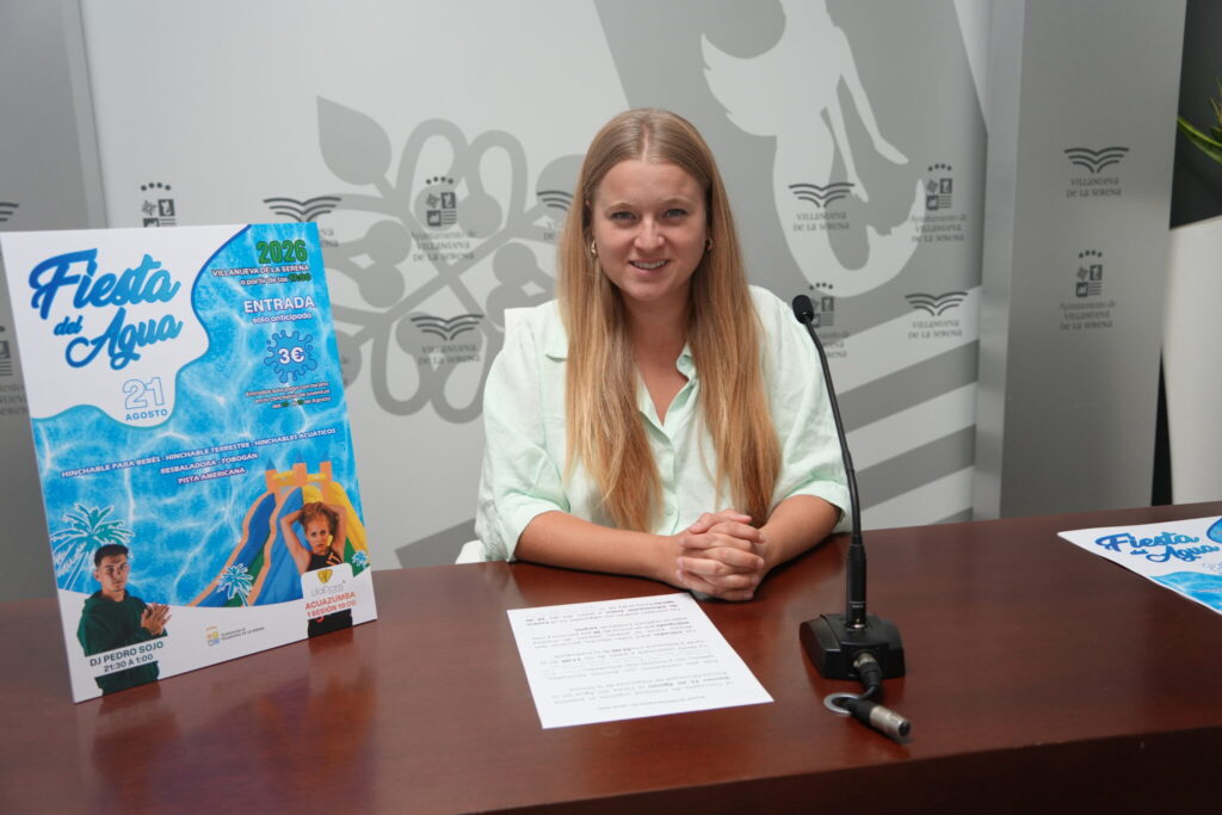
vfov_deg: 43.6
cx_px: 611
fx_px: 1018
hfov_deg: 61.9
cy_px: 408
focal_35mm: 30
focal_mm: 30
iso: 1250
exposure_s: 1/160
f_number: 4
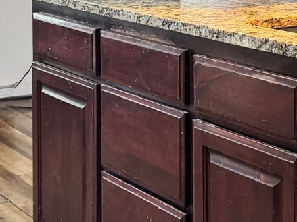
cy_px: -26
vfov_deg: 13.8
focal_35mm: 105
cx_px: 251
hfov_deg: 18.5
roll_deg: -0.7
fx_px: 901
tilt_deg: -5.3
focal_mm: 6.76
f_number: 1.78
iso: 200
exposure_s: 1/55
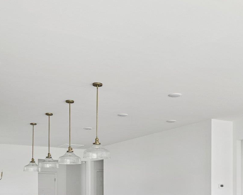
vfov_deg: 29.3
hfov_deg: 38.8
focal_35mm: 48
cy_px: 197
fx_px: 345
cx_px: 120
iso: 140
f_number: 8
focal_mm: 20
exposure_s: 1/20
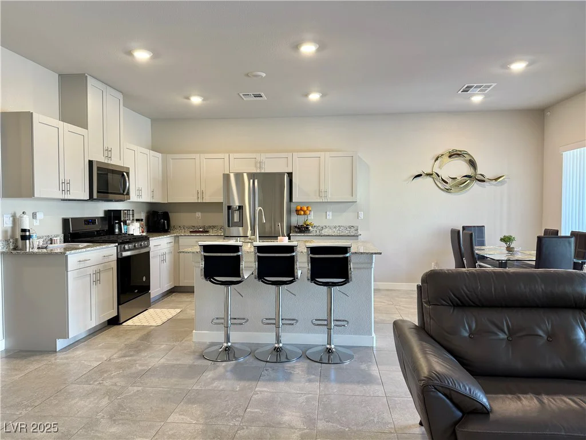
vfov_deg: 56.8
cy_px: 220
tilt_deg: -1.2
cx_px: 293
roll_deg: +0.3
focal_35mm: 24
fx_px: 406
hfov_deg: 71.6
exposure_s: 1/60
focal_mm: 6.76
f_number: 1.78
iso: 100
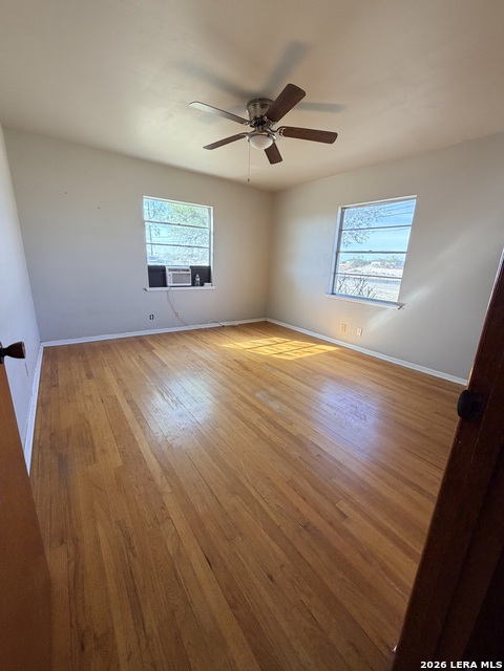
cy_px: 336
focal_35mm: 14
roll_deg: -3.0
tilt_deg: -15.1
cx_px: 252
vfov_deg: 102.1
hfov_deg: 85.7
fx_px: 272
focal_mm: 2.22
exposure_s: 1/121
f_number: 2.2
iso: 200
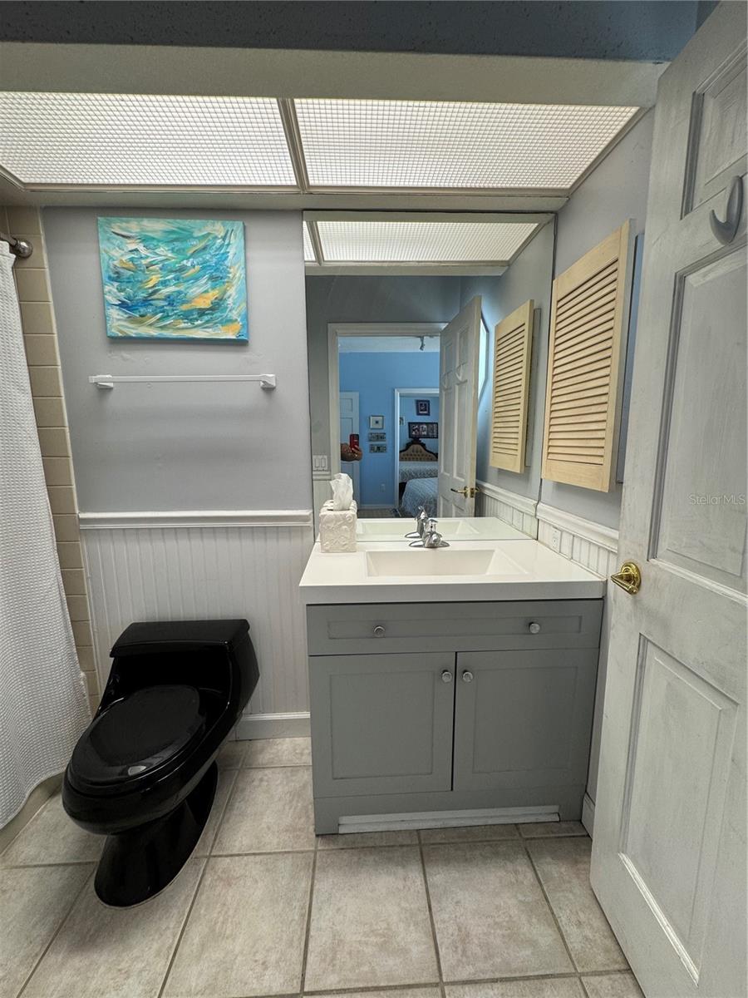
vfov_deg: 102.1
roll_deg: +0.6
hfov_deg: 85.7
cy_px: 499
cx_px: 374
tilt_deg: -8.7
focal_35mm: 14
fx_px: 403
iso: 125
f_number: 2.2
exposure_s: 1/120
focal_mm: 2.22
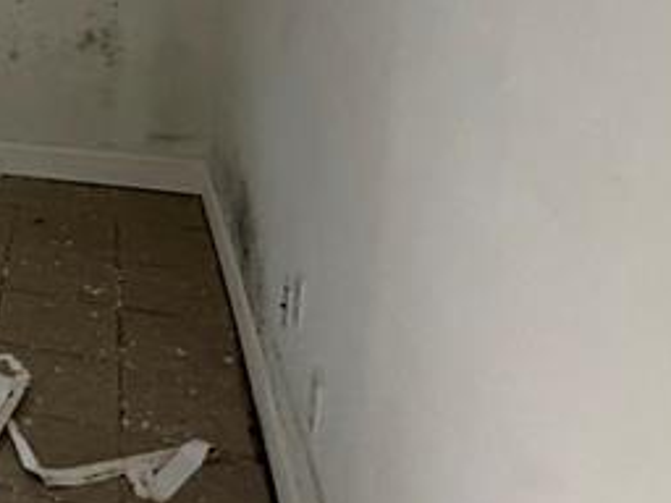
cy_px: -8
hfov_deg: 24.7
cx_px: -385
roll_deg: +1.1
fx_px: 1086
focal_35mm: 56
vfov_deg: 24.8
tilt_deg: -8.4
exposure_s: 1/60
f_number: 2.2
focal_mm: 2.22
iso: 400
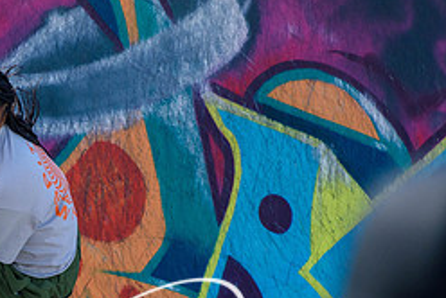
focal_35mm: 841
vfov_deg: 1.6
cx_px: -9
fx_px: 10431
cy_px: 209
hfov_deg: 2.4
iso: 400
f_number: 6
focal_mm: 240
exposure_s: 1/1600
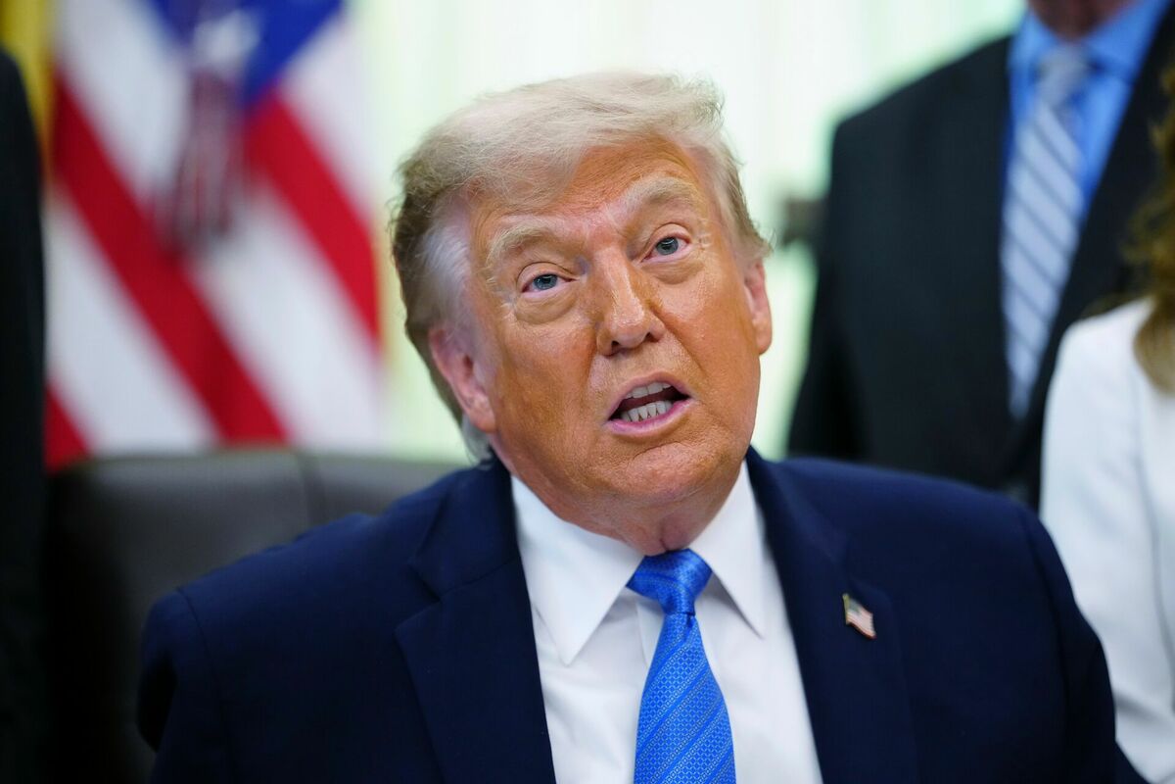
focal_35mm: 150
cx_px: 588
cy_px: 392
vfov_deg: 9.1
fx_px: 4895
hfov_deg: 13.7
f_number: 2
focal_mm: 150
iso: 3200
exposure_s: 1/320
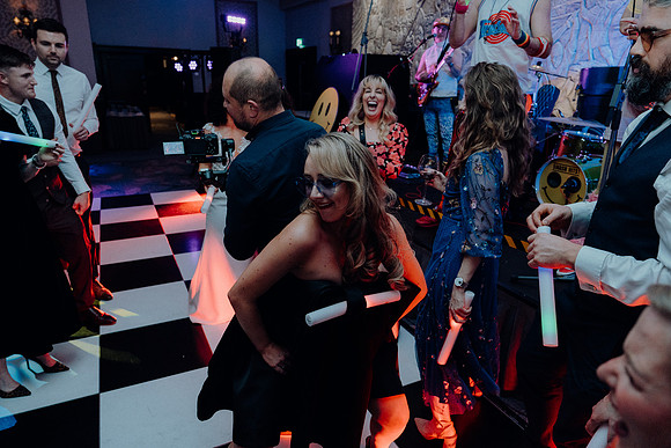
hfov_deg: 73.7
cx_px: 336
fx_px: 447
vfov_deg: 53.2
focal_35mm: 24
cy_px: 224
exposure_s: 1/160
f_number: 3.5
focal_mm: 24
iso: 2500
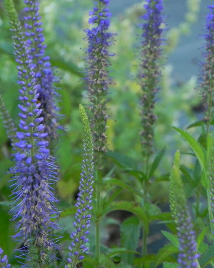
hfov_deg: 6.8
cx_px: 135
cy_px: 137
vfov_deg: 8.5
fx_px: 1796
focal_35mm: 227
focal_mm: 28.8
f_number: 4.5
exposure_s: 1/100
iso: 160
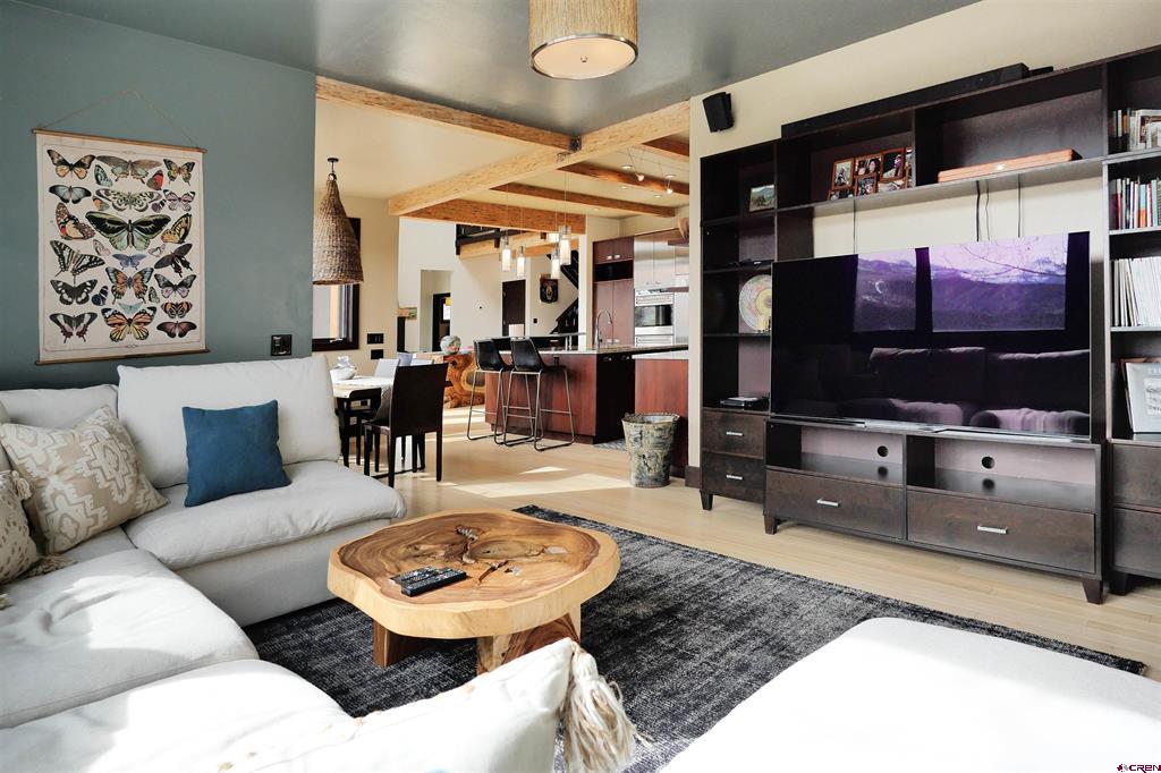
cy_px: 386
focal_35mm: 18
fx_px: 580
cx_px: 580
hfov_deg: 90.0
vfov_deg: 67.3
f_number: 2.8
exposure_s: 1/250
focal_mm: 9
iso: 800
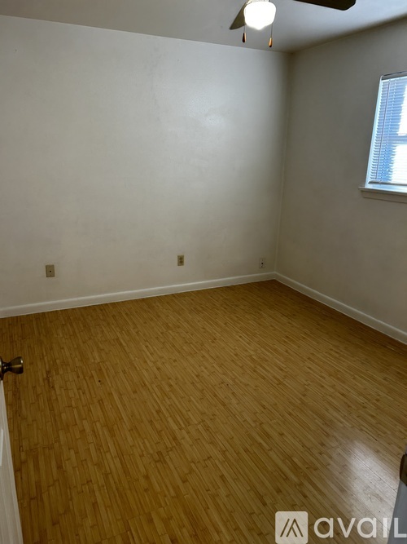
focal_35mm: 26
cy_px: 272
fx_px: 408
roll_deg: -0.9
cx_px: 204
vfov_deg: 67.3
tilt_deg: -16.8
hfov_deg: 53.0
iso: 50
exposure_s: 1/120
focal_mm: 5.7
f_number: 1.5
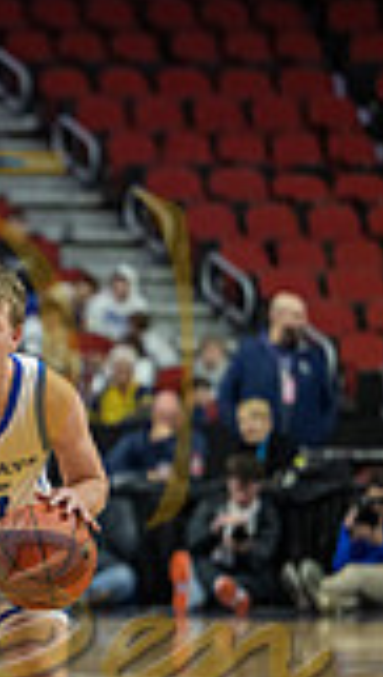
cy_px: 420
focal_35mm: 365
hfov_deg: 3.3
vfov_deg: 5.9
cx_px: -130
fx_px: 6566
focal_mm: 125
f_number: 2.8
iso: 2000
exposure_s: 1/1250
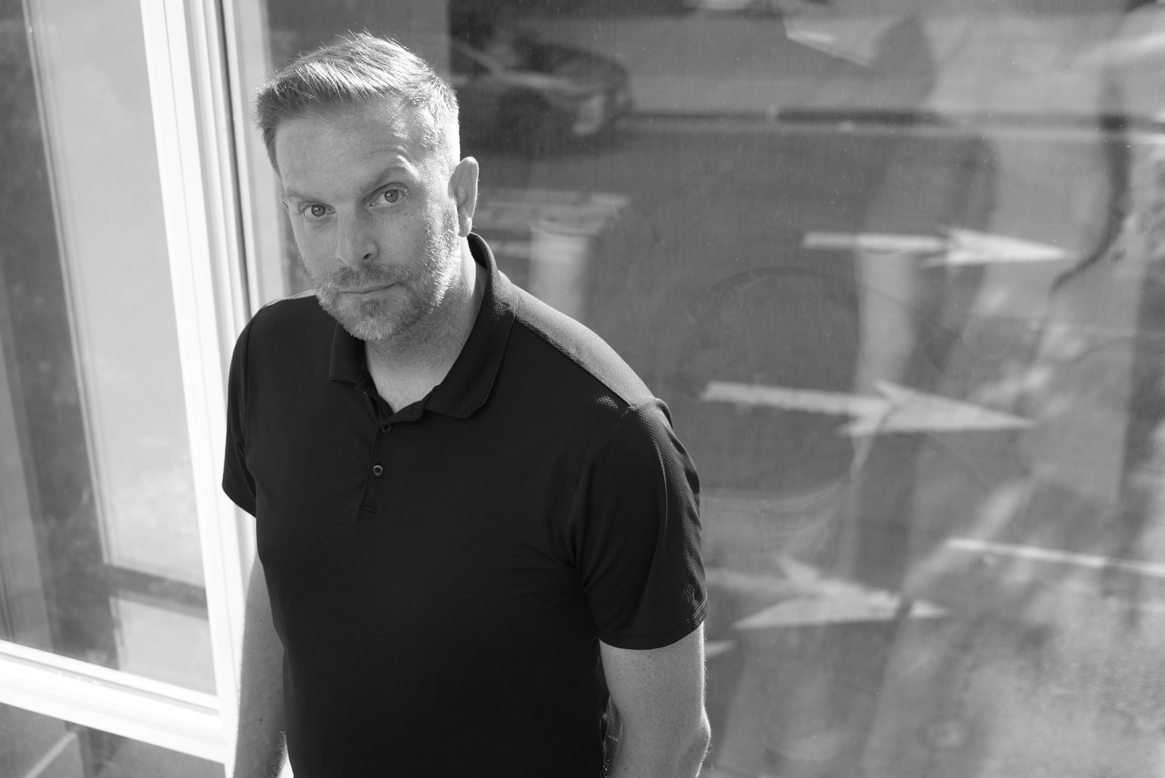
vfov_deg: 26.0
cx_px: 582
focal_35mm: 52
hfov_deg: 38.2
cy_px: 389
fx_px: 1684
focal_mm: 52
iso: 1000
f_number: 4.5
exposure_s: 1/160
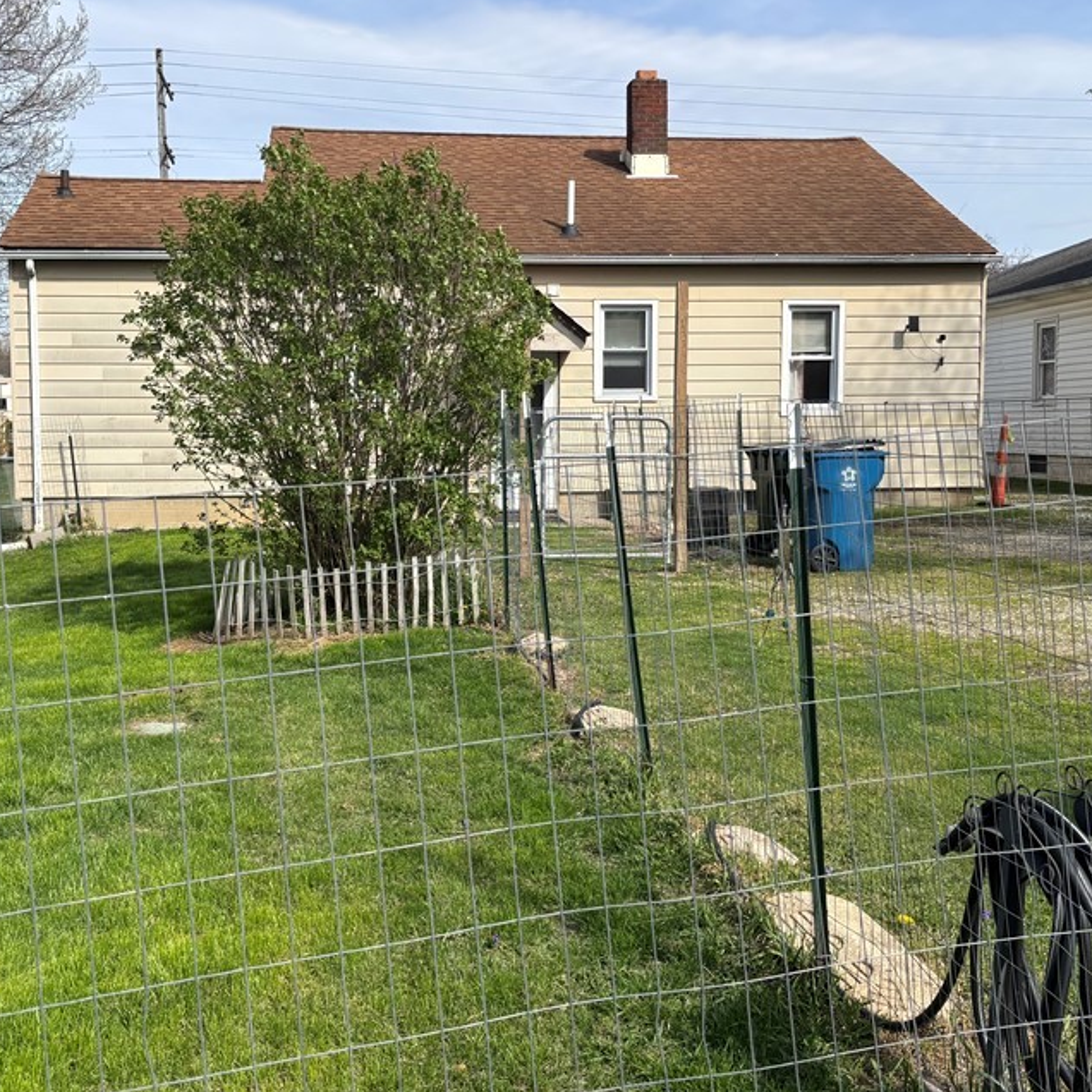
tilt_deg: -3.1
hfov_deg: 44.9
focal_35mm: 37
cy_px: 522
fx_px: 1321
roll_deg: +0.3
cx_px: 496
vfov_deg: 44.9
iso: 50
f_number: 1.6
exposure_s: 1/2451
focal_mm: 5.96
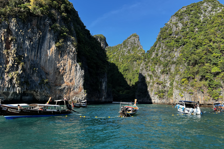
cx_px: 116
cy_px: 80
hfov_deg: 65.5
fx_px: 174
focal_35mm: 28
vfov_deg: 46.4
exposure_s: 1/1575
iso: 50
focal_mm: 5.7
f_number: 1.5
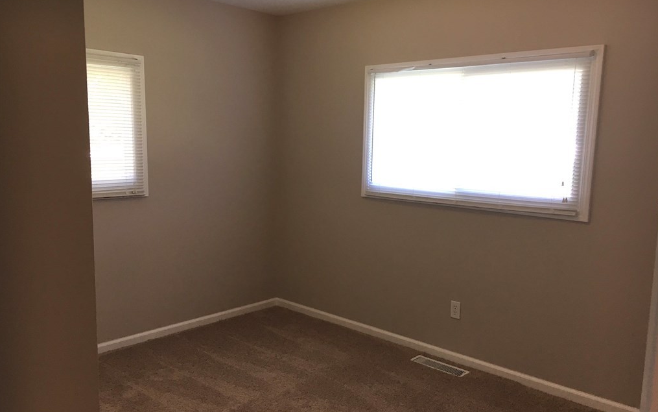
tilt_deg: -7.5
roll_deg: -1.6
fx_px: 556
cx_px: 329
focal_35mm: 31
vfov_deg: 40.6
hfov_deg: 61.2
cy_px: 219
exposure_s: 1/30
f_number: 2.2
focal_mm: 4.15
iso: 50
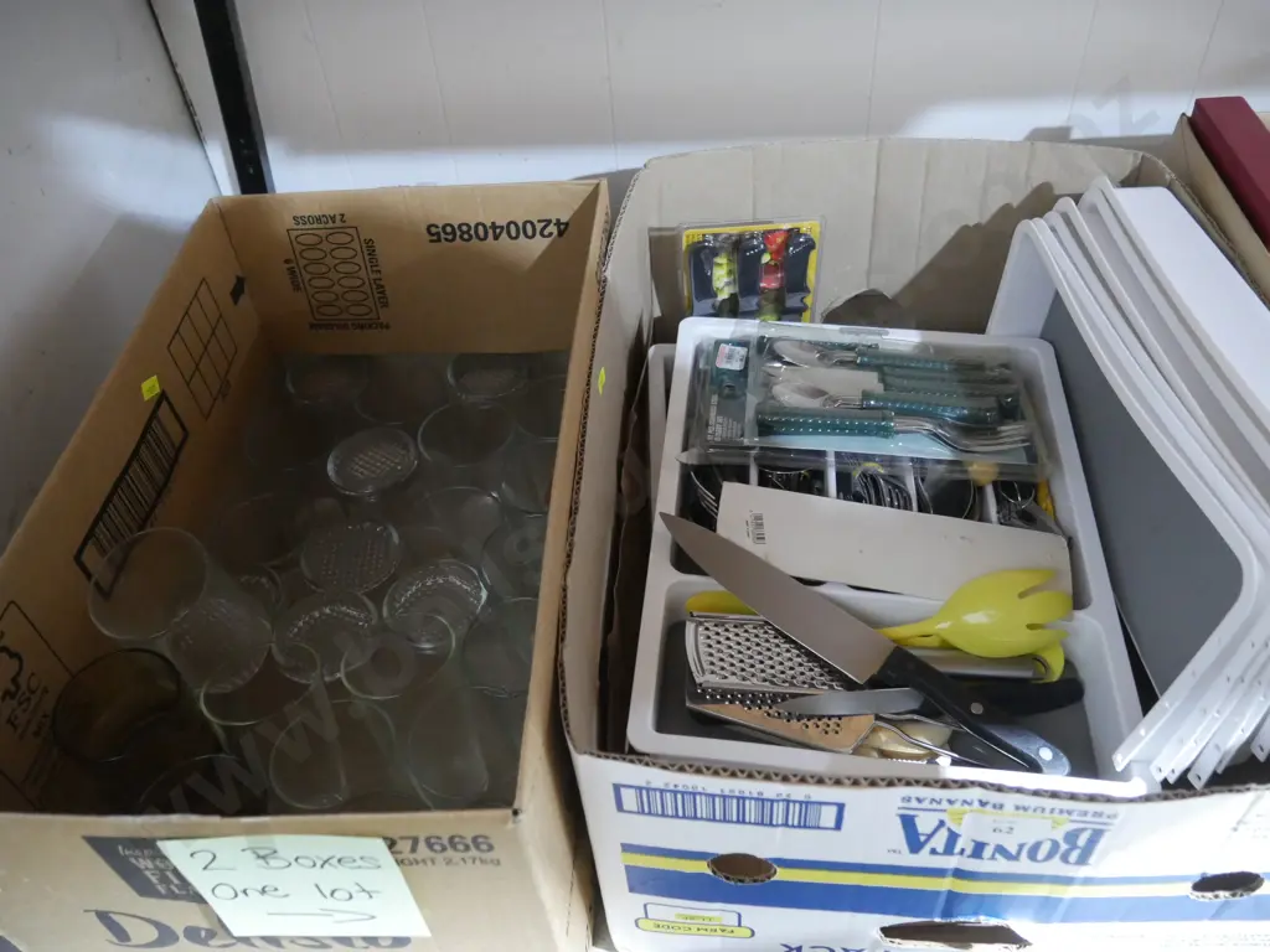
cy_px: 476
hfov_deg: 63.4
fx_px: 1027
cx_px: 635
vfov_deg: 49.7
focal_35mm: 28
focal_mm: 14
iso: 3200
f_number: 3.5
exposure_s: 1/25
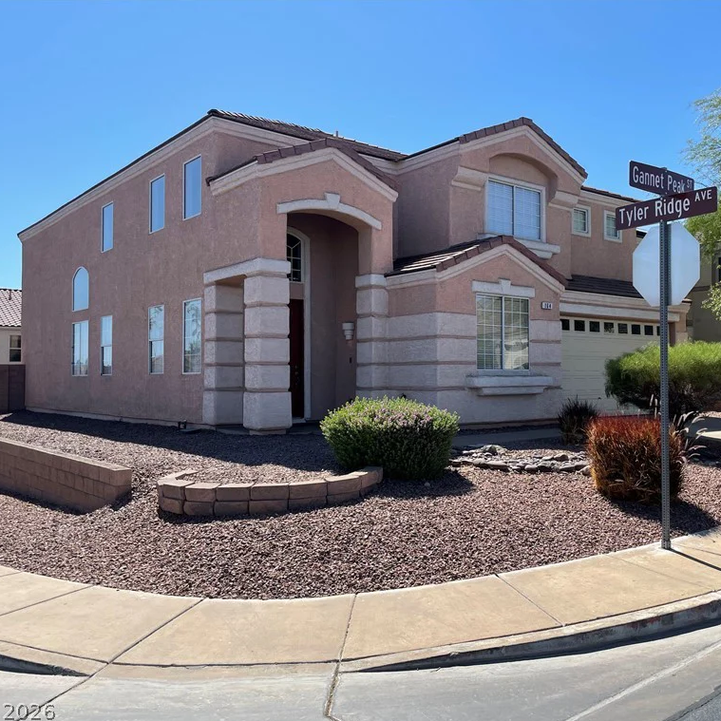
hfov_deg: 52.1
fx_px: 731
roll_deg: +0.6
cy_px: 362
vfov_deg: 52.5
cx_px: 437
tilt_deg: +1.4
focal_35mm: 31
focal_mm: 4.2
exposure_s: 1/2959
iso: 32
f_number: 1.6
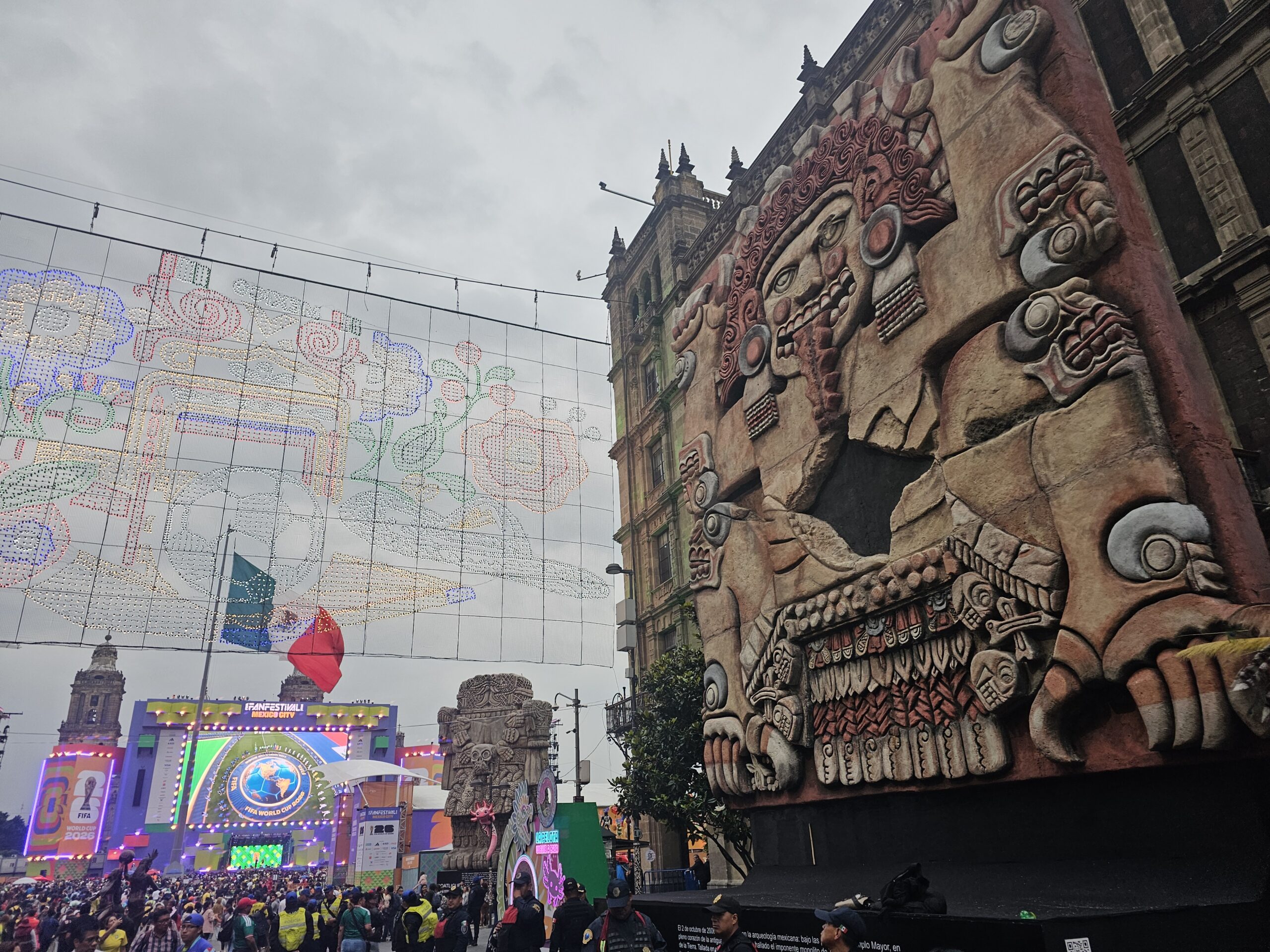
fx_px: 844
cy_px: 476
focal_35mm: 23
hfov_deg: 73.9
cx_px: 635
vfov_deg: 58.9
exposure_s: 1/120
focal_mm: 6.3
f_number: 1.7
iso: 80
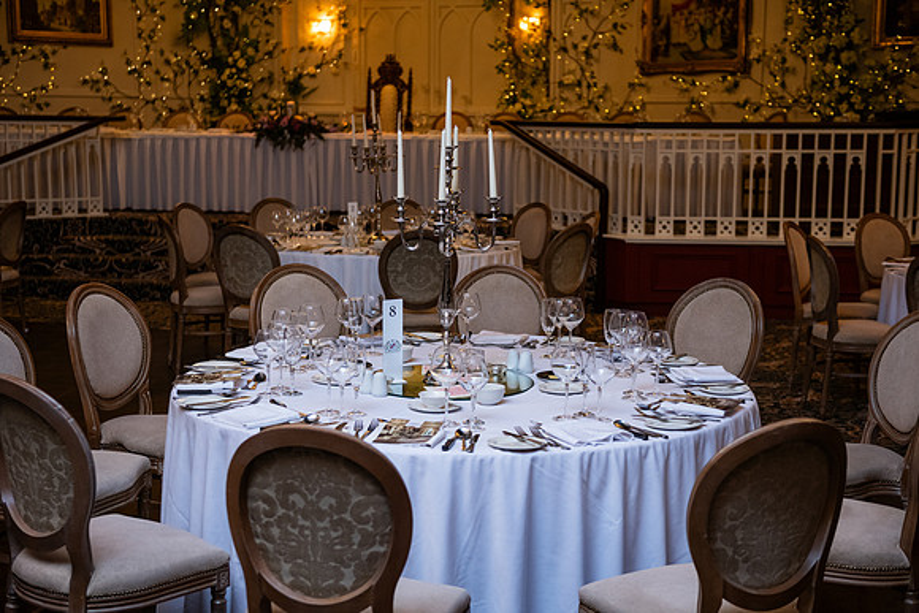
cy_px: 306
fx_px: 1404
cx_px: 460
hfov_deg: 36.2
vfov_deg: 24.6
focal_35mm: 55
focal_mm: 55
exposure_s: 1/160
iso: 800
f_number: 3.5
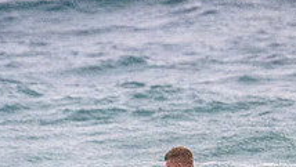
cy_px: 191
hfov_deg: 1.3
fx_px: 13367
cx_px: 86
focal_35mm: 1701
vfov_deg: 0.7
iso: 8000
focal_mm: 600
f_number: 11
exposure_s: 1/2000
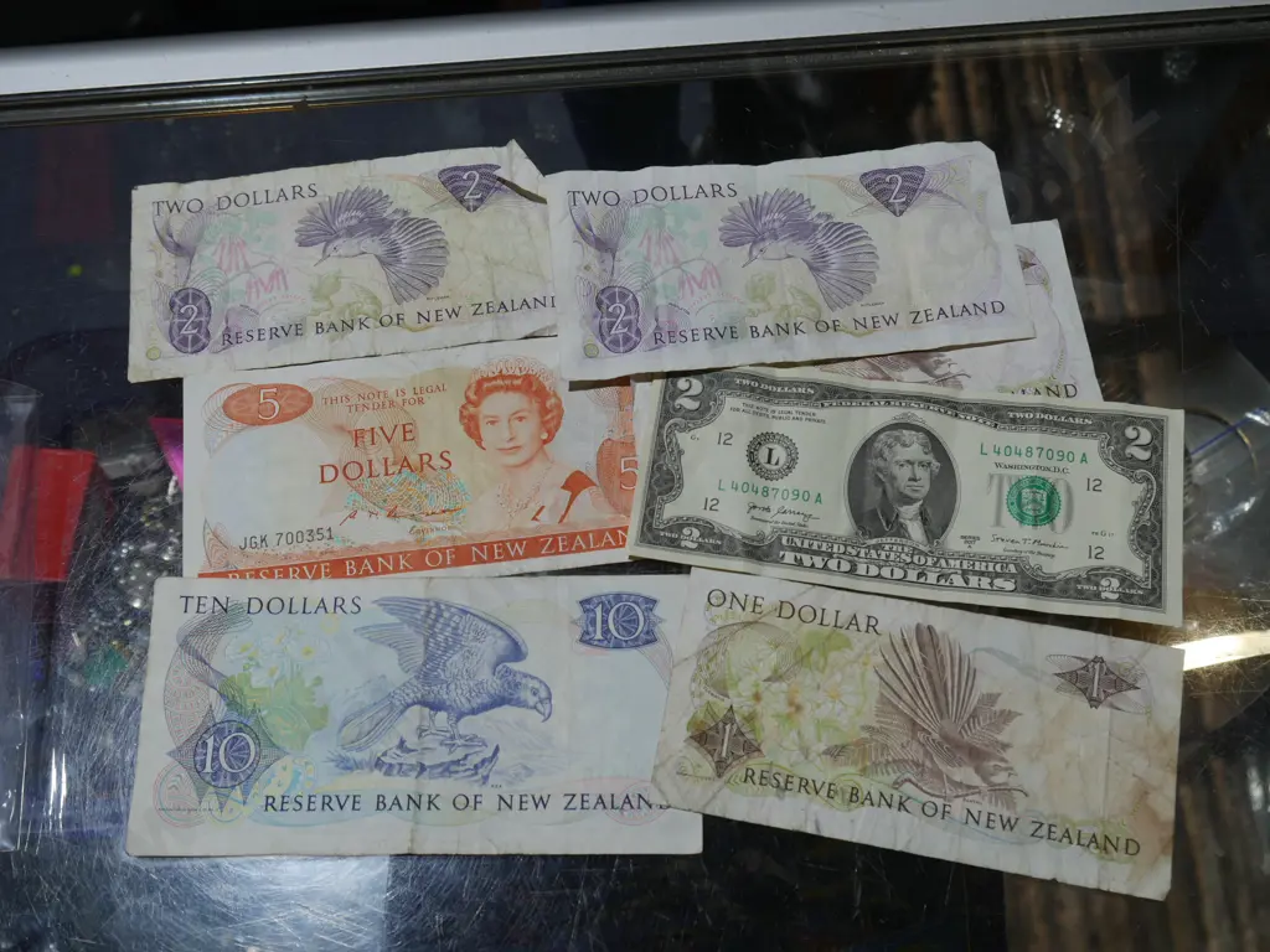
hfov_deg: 46.8
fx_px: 1468
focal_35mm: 40
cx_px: 635
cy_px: 476
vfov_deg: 36.0
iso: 200
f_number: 5.6
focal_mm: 20
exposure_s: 1/100
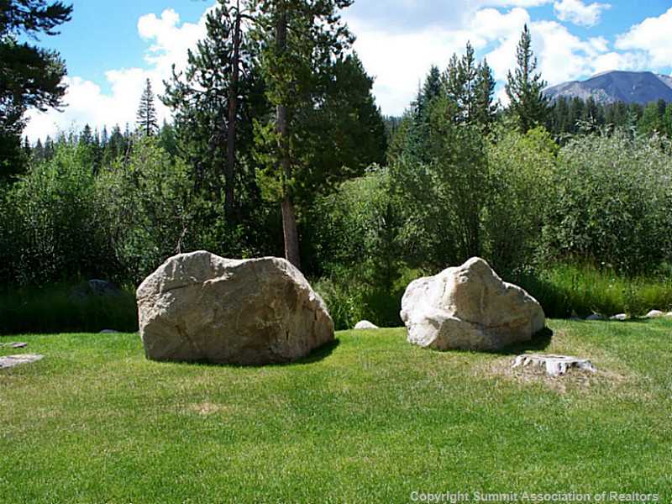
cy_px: 252
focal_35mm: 36
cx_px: 336
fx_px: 699
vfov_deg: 39.7
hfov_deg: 51.4
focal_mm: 7.54
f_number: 5
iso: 80
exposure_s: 1/250
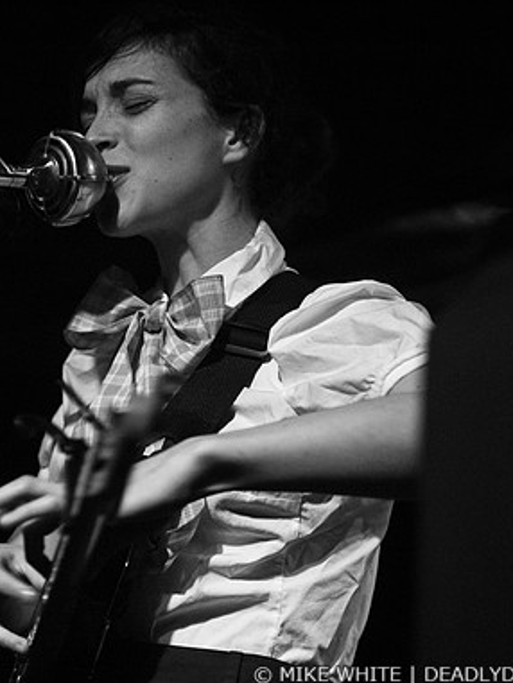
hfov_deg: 13.0
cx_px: 133
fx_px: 2251
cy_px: 344
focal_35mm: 114
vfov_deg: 17.3
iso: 800
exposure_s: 1/25
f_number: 2.8
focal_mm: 52
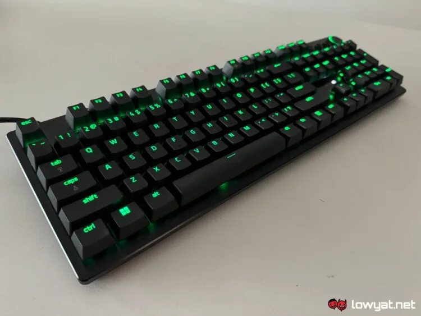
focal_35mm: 24
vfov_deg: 56.8
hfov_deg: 71.6
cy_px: 158
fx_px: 292
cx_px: 210
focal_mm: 6.86
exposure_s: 1/31
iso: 1000
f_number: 1.78
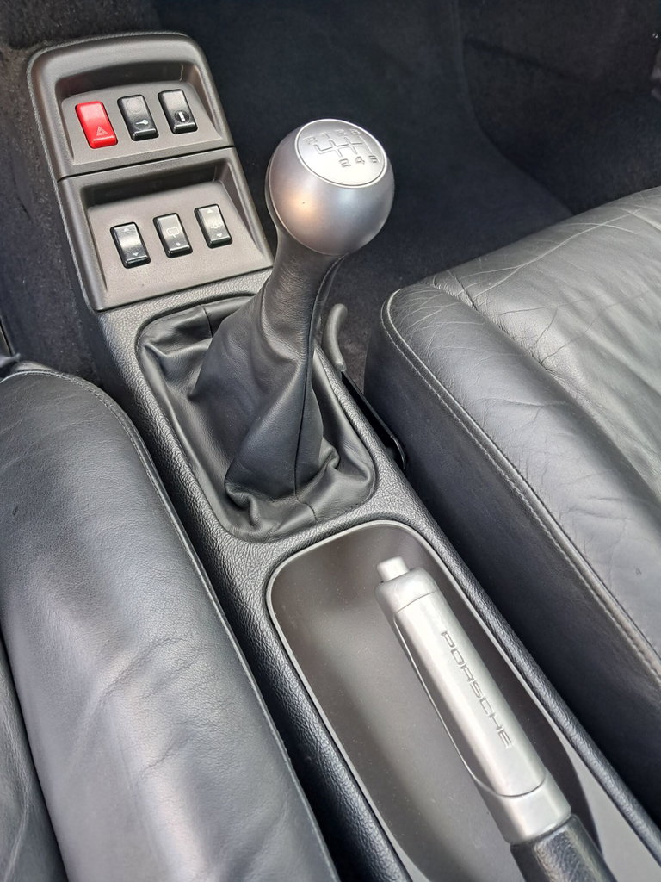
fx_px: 687
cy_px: 441
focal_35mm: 27
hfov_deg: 51.4
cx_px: 330
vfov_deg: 65.3
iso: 250
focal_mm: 4
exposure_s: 1/60
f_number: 1.8
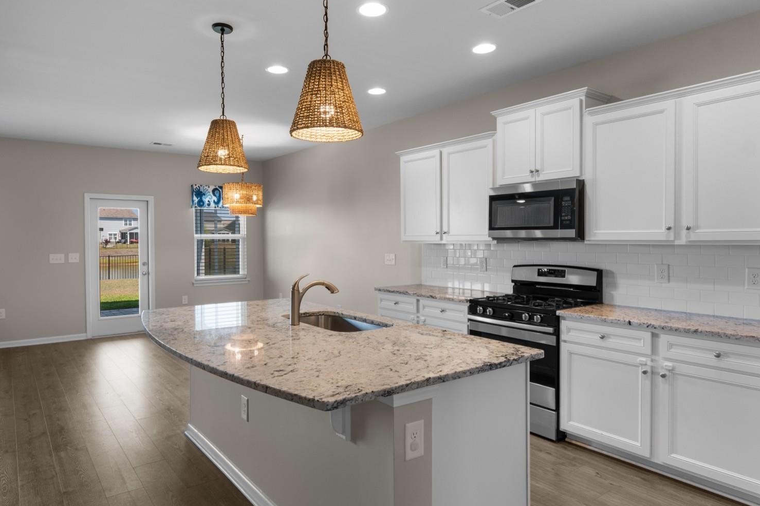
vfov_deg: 55.1
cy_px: 238
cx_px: 355
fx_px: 486
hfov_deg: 76.0
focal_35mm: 23
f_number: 5
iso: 100
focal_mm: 14
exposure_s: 1/5
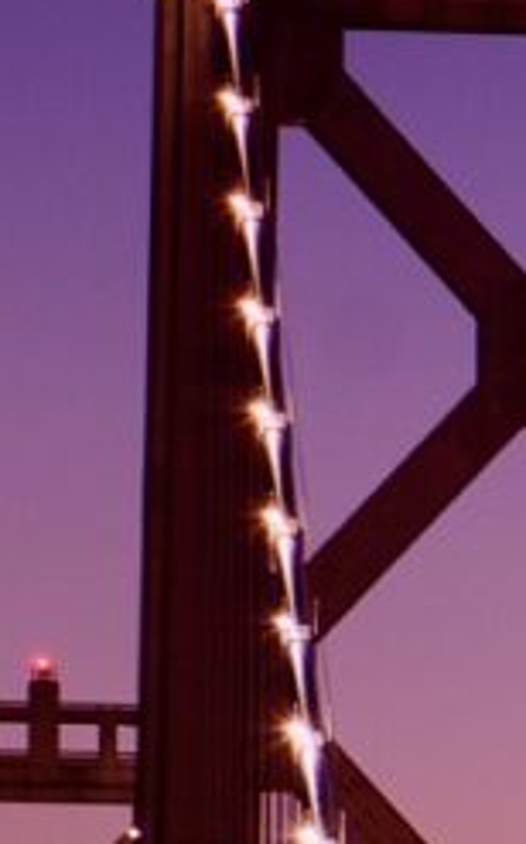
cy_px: 1720
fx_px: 17026
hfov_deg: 1.7
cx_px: 3320
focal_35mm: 741
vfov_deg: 2.8
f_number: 8
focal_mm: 70
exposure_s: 4
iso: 100
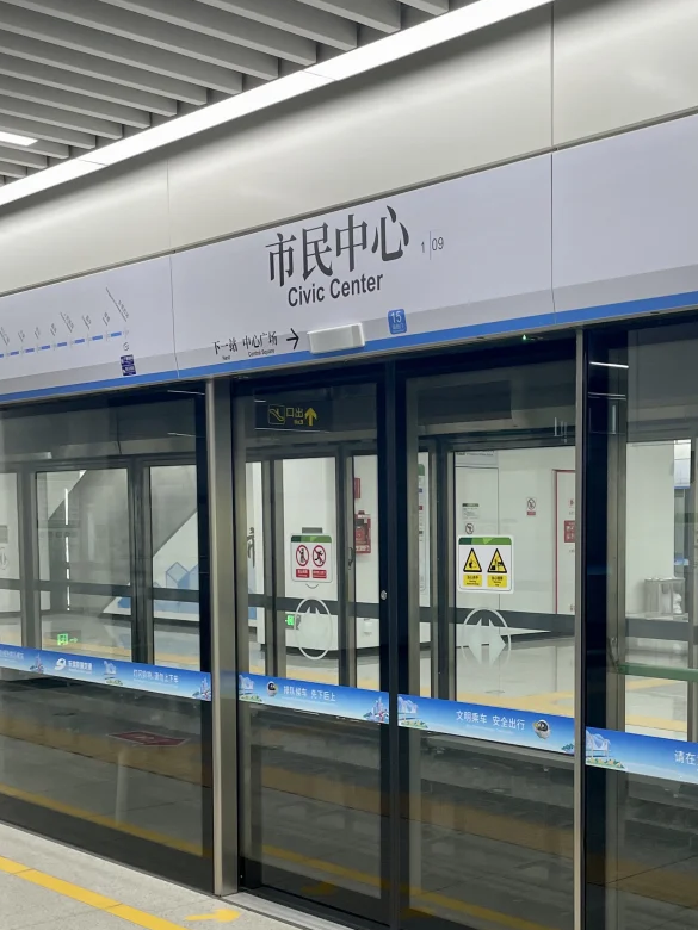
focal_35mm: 48
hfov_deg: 29.6
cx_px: 549
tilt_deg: -4.6
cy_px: 608
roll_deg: +0.8
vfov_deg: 39.3
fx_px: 1291
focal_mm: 4.2
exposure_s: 1/100
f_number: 1.6
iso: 50
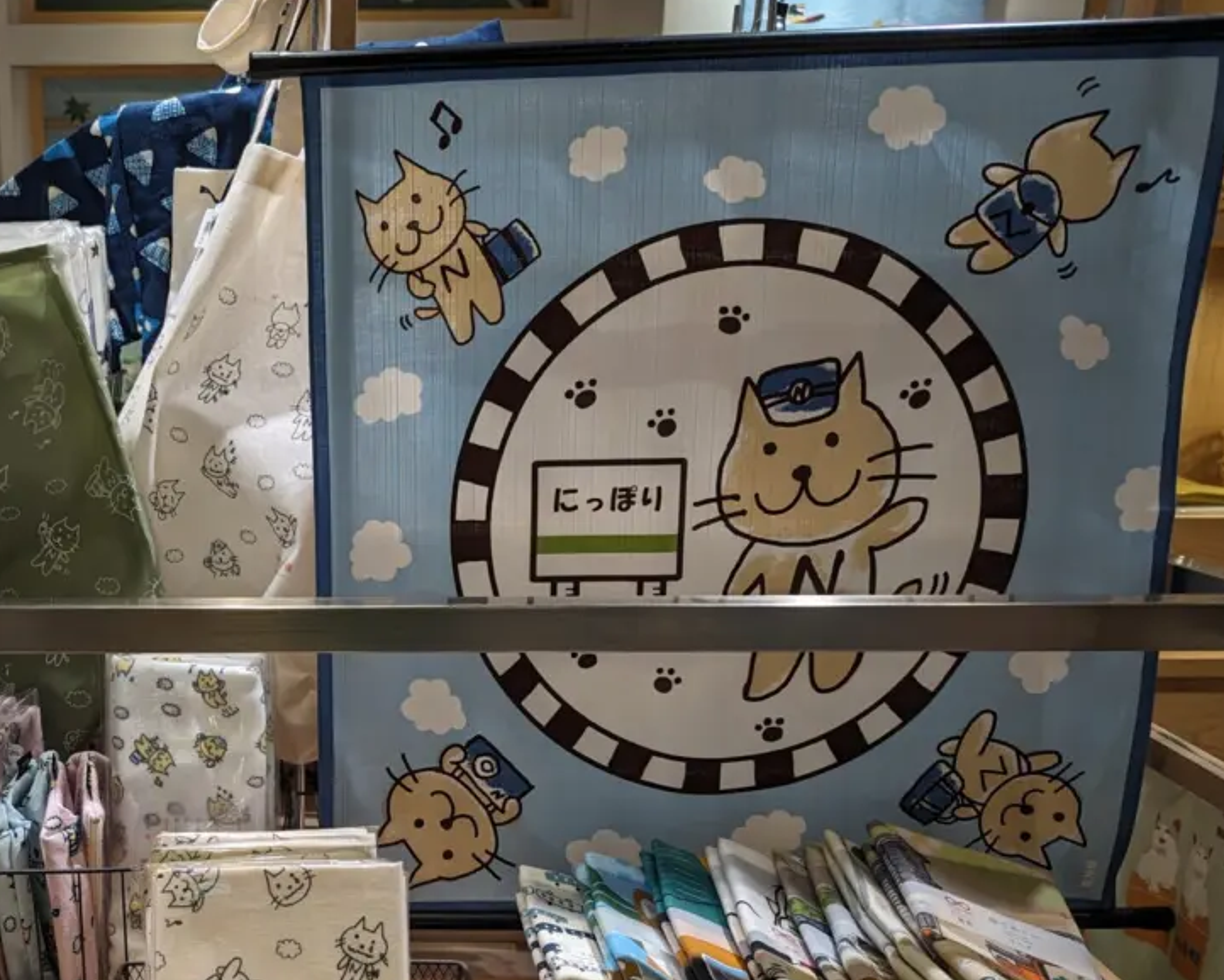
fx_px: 1413
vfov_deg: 37.5
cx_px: 253
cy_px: 702
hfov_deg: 44.6
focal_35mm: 39
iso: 42
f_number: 1.85
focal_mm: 6.81
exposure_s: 1/140
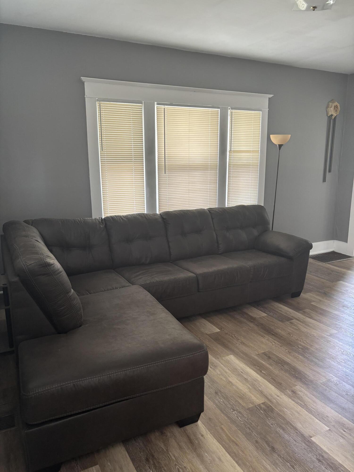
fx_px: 355
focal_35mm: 26
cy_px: 236
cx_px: 177
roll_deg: -0.2
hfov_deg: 53.1
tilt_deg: -11.7
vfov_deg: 67.3
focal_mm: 5.96
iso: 125
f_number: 1.6
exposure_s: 1/63
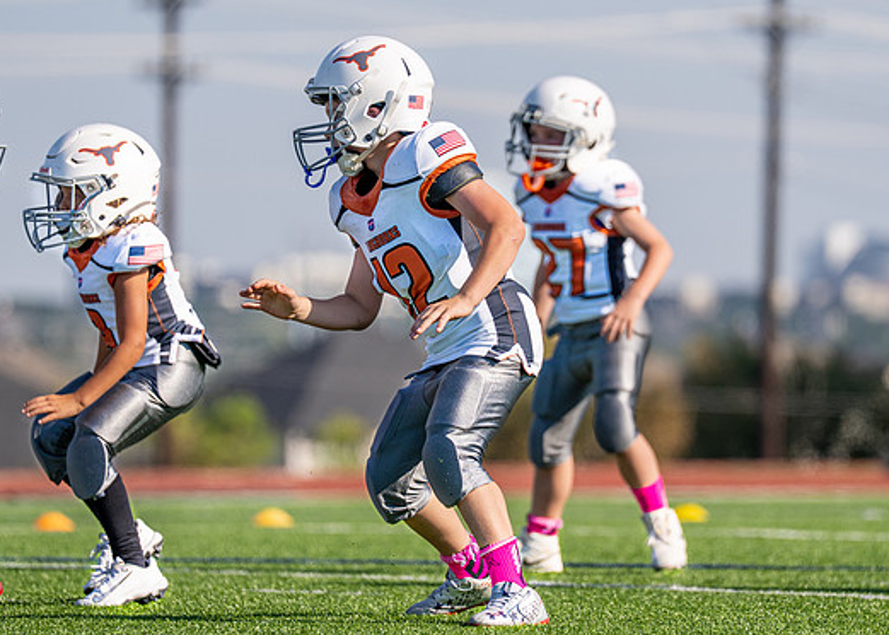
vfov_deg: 4.1
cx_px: 478
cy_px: 292
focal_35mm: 352
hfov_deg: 5.7
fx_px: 8886
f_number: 2.8
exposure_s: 1/2500
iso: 100
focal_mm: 200
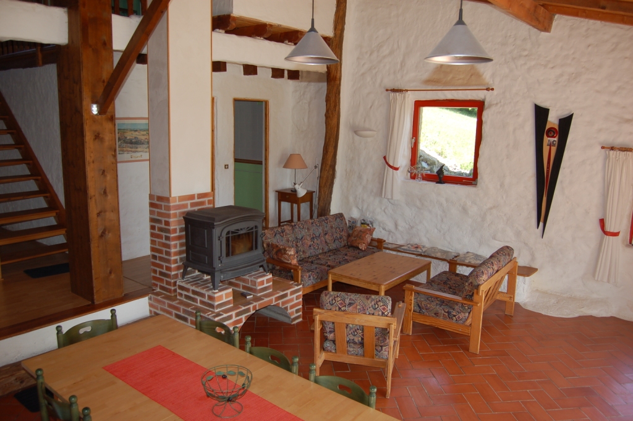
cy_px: 210
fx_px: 474
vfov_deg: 47.9
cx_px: 316
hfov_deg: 67.4
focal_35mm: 27
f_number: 4.5
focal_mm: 18
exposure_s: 1/80
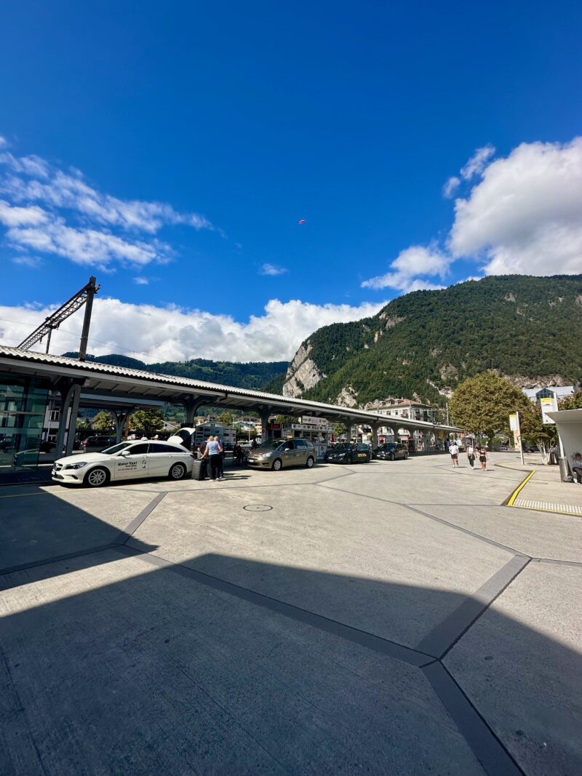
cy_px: 388
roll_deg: +2.2
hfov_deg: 85.7
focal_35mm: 14
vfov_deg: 102.1
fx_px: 314
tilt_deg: +12.5
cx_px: 291
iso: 50
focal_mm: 2.22
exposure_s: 1/2681
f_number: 2.2
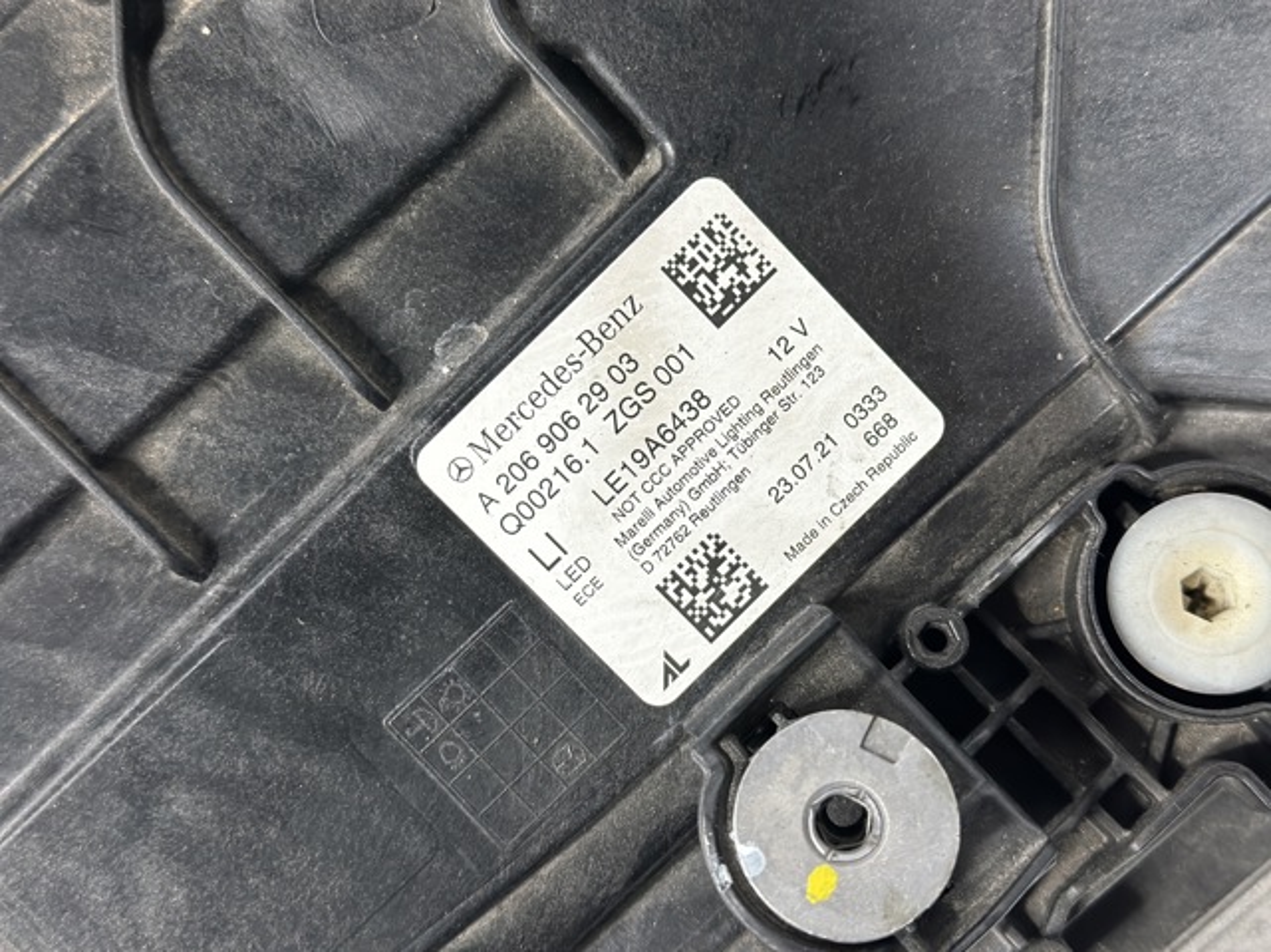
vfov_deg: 30.2
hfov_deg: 39.7
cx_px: 636
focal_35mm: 48
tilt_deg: -64.0
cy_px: 476
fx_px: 1761
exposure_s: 1/50
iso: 160
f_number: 1.78
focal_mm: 6.86
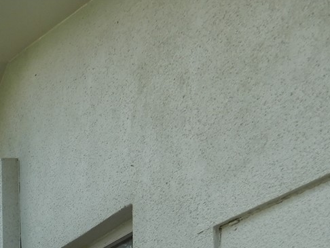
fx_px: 753
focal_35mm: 79
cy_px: 406
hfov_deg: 22.2
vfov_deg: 16.5
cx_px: -98
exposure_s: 1/400
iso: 80
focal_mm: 4.3
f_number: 3.4
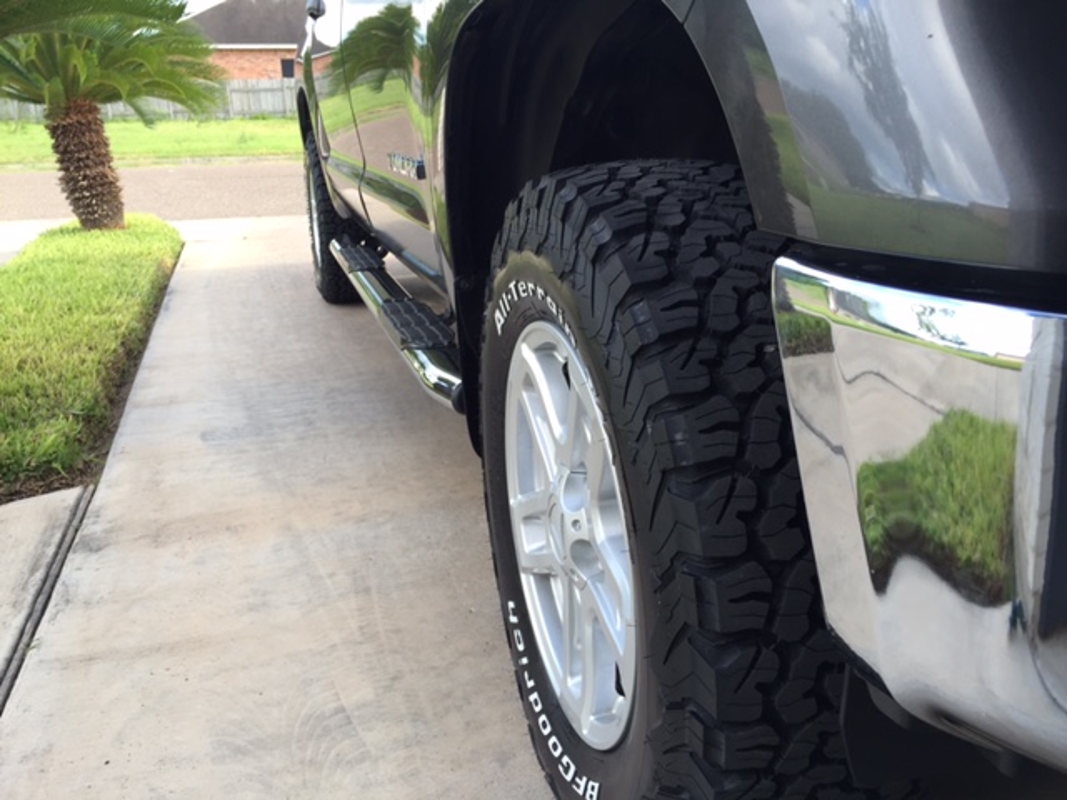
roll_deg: +0.1
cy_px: 400
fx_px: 894
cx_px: 534
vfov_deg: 48.2
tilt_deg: -17.9
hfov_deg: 61.7
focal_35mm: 29
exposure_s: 1/141
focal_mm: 4.15
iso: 32
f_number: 2.2
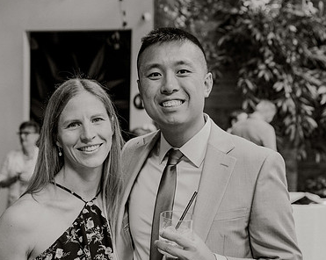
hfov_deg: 27.9
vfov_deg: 22.4
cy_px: 171
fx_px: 655
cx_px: 162
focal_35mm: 68
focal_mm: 42
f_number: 3.5
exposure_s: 1/200
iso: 1250
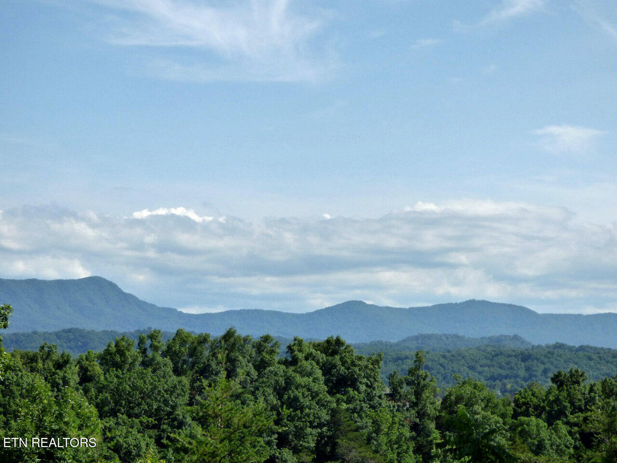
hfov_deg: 23.6
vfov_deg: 17.8
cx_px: 308
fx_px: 1479
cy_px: 232
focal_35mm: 83
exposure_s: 1/1300
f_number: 4.5
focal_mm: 13.94
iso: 160
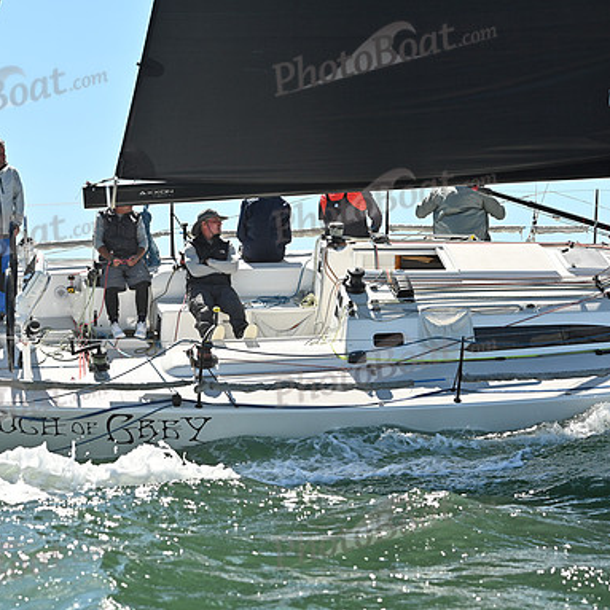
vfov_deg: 19.3
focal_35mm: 90
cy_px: 307
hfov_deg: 19.2
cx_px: 191
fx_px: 1794
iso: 320
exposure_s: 1/1600
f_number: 6.3
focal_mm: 70
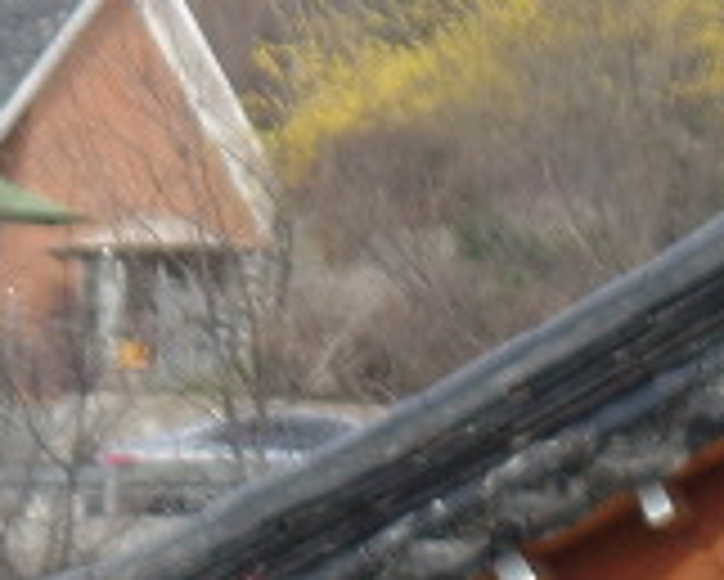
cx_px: 1043
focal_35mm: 709
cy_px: 1592
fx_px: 15201
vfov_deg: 2.2
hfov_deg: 2.7
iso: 80
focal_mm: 20.3
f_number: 4
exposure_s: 1/350
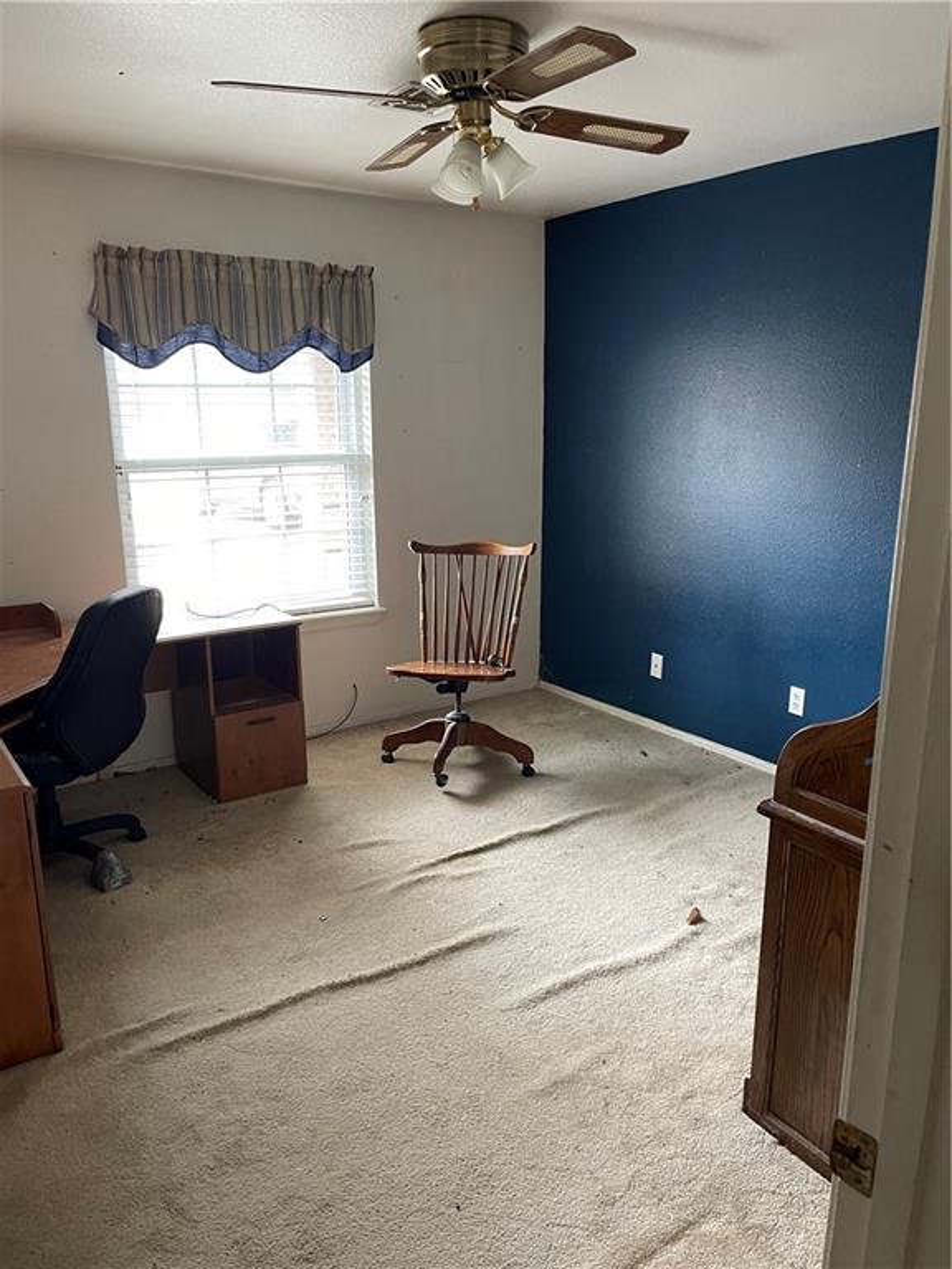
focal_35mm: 26
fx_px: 953
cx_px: 476
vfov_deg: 67.3
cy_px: 634
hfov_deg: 53.1
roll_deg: -0.6
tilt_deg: -16.5
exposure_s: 1/60
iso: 250
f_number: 1.6
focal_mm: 5.1
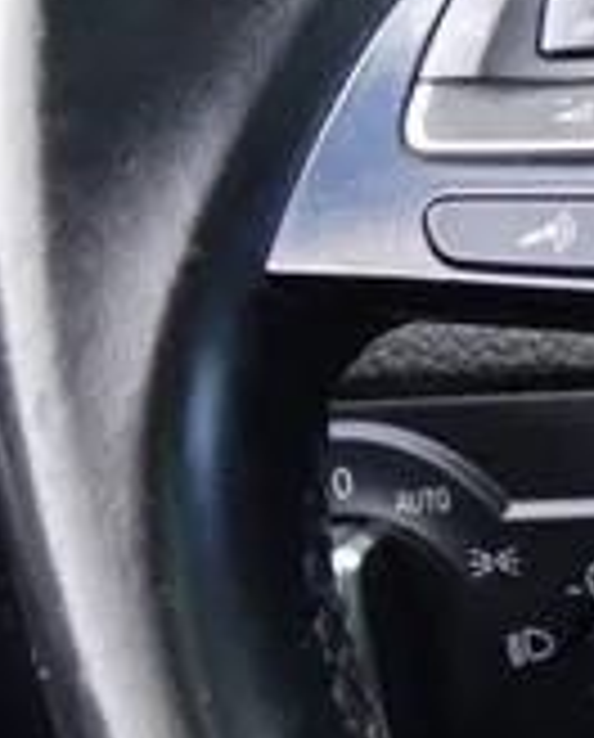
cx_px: 1793
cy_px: -14
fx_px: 6678
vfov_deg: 6.3
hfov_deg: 4.9
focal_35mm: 305
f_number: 3.2
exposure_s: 1/50
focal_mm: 16.31
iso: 100
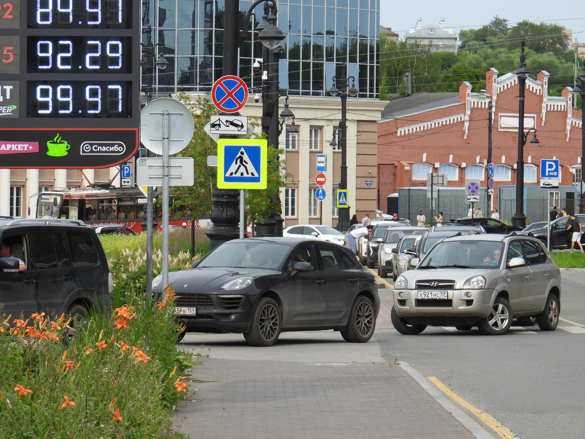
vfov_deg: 7.8
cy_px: 197
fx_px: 3228
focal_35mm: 191
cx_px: 306
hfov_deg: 10.4
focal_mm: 30.3
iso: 100
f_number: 4.5
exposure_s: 1/320
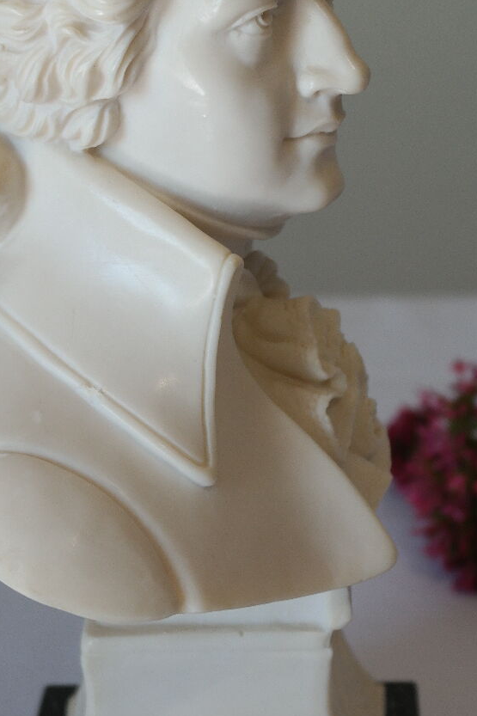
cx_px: 190
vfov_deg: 18.6
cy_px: 336
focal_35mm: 110
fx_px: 2187
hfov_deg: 12.4
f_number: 4.5
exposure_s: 1/60
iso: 400
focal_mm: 35
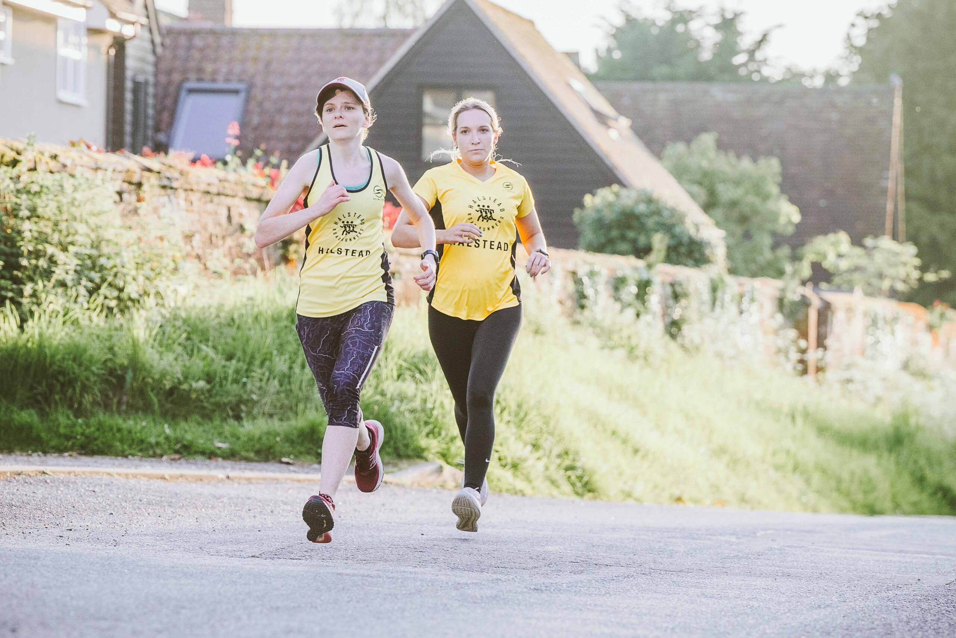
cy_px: 319
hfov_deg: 11.9
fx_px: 4567
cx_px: 478
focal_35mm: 172
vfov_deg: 8.0
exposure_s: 1/1250
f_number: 3.5
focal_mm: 115
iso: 500
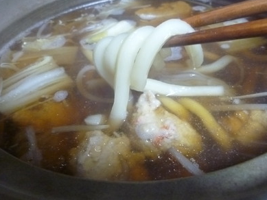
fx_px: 208
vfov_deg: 51.4
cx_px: 142
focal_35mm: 27
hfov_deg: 65.2
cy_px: 94
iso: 800
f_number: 3.3
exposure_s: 1/20
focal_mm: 4.5
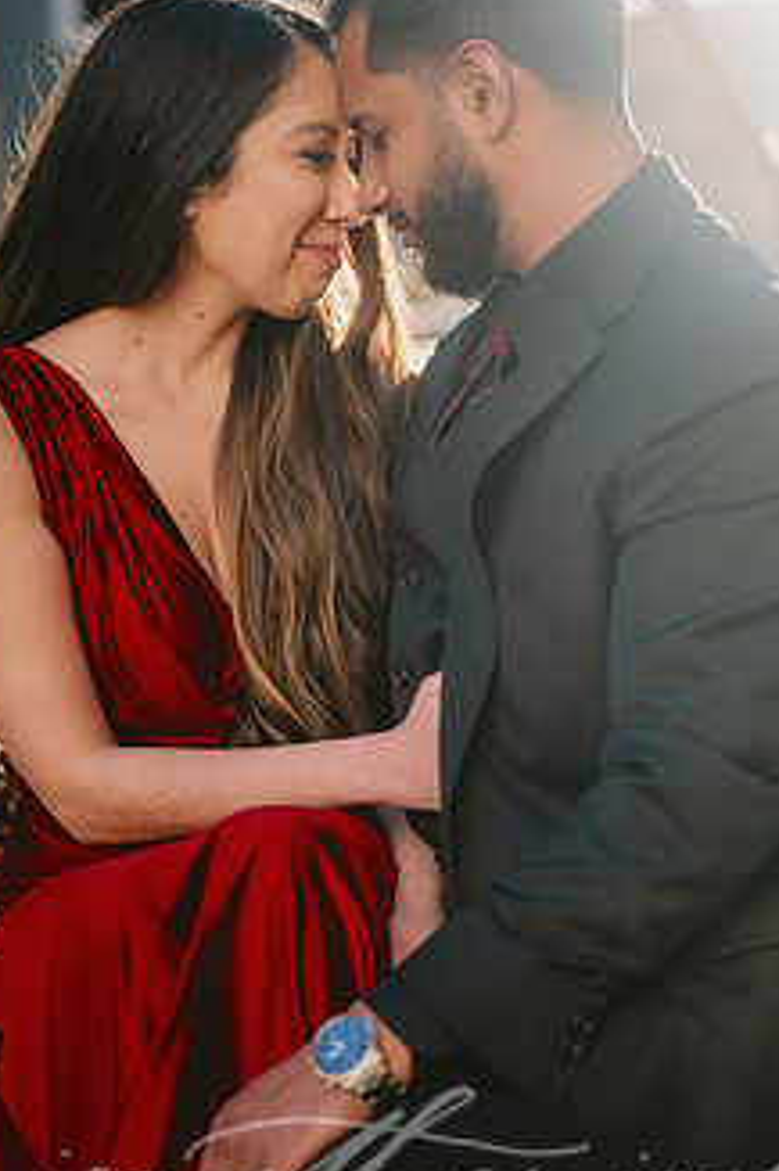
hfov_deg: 19.7
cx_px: 368
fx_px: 2242
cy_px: 532
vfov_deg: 29.2
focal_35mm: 69
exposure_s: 1/6400
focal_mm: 50
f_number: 2
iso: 640
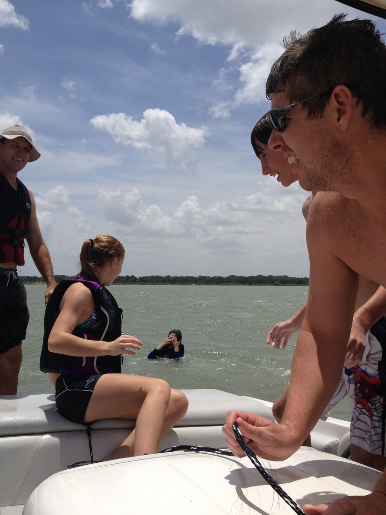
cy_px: 258
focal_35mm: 35
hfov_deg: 40.7
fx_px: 520
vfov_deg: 52.6
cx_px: 193
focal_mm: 4.28
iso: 50
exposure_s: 1/3690
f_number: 2.4
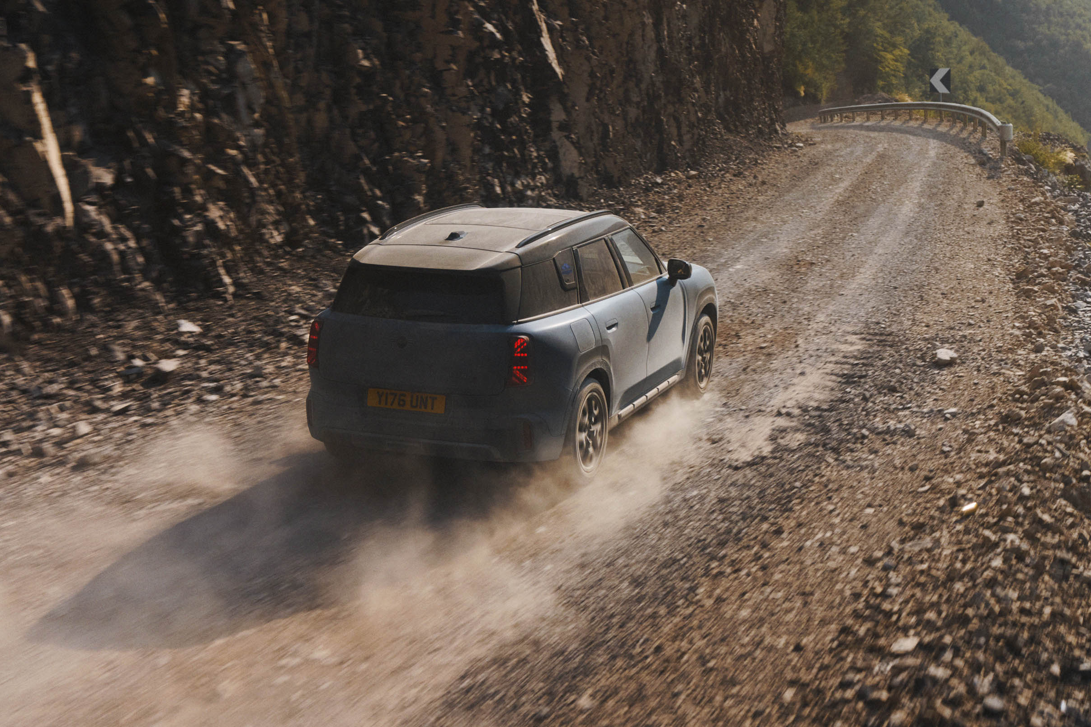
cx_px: 605
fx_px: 1424
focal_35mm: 47
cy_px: 412
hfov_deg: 41.9
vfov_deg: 28.6
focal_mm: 35
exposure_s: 1/125
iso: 250
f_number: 3.2
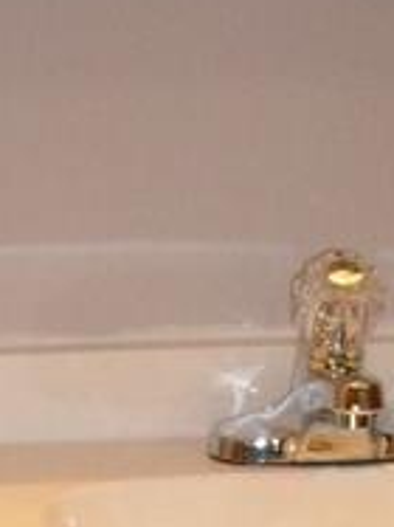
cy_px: 865
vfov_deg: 12.8
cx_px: 220
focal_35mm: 144
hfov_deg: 10.3
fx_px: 2188
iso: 100
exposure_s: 1/45
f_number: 2.8
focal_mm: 5.8
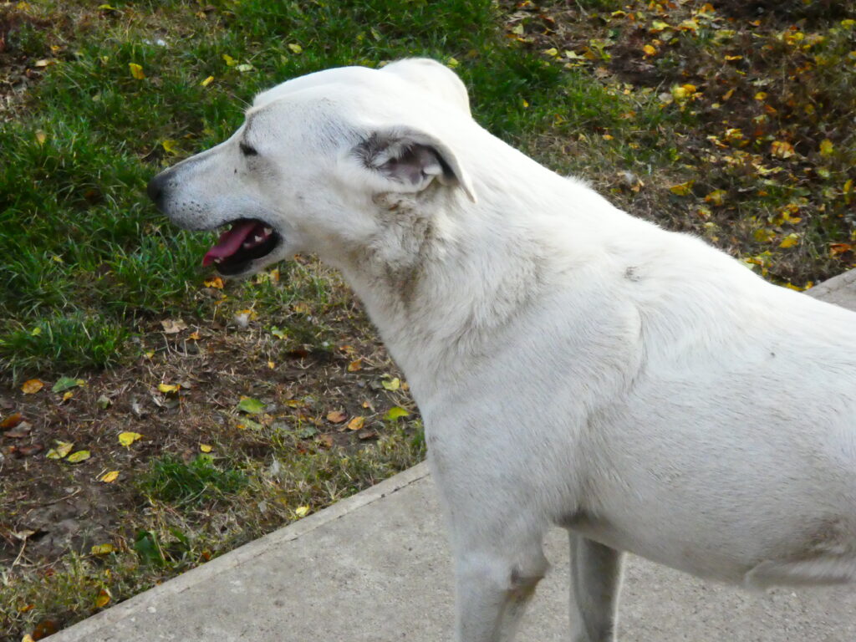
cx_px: 428
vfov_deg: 18.7
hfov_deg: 24.7
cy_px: 321
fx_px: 1954
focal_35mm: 79
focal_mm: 14.1
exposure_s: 1/1300
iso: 1250
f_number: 5.6
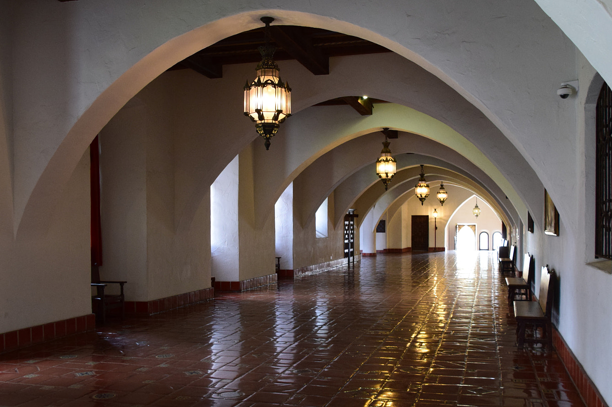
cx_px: 311
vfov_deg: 35.3
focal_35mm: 38
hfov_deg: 51.2
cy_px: 236
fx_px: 639
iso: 1600
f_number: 5.6
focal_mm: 21
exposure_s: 1/15
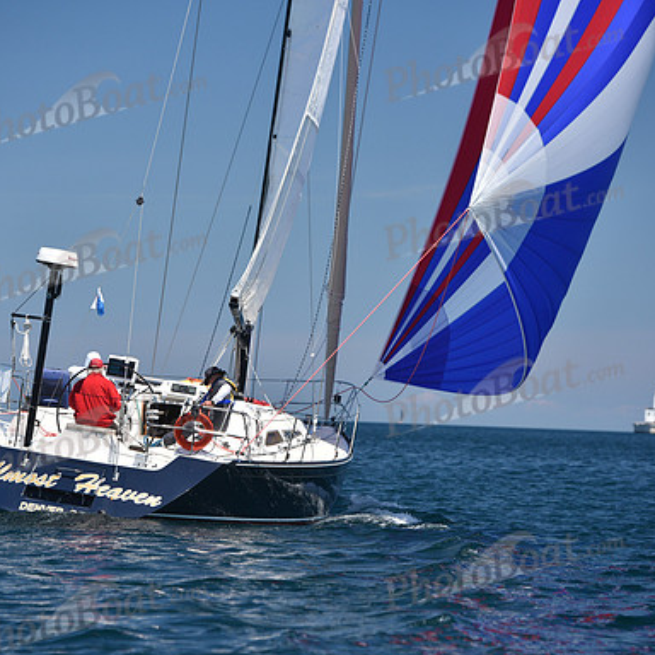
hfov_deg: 8.8
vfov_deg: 8.8
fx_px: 4260
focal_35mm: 199
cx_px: 297
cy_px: 328
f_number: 5
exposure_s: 1/800
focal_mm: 155
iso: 250
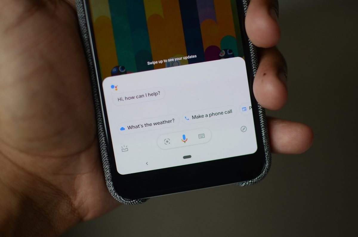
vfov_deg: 25.6
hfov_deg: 37.9
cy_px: 118
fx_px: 521
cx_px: 179
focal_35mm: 52
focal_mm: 35
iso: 320
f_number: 1.8
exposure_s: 1/320
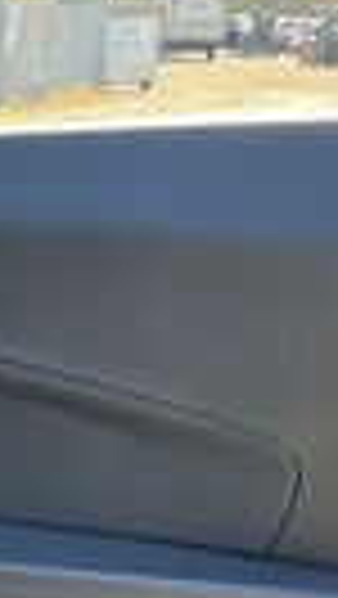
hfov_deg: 12.6
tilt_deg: -21.5
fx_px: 1463
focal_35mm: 92
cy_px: 643
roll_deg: -0.9
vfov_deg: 22.0
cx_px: -153
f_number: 1.8
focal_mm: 3
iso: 32
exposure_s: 1/172
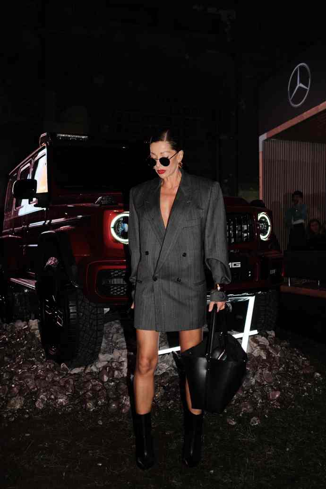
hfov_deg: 37.9
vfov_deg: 54.4
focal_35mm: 35
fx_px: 475
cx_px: 163
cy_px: 244
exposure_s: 1/125
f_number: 2.2
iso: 640
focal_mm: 23
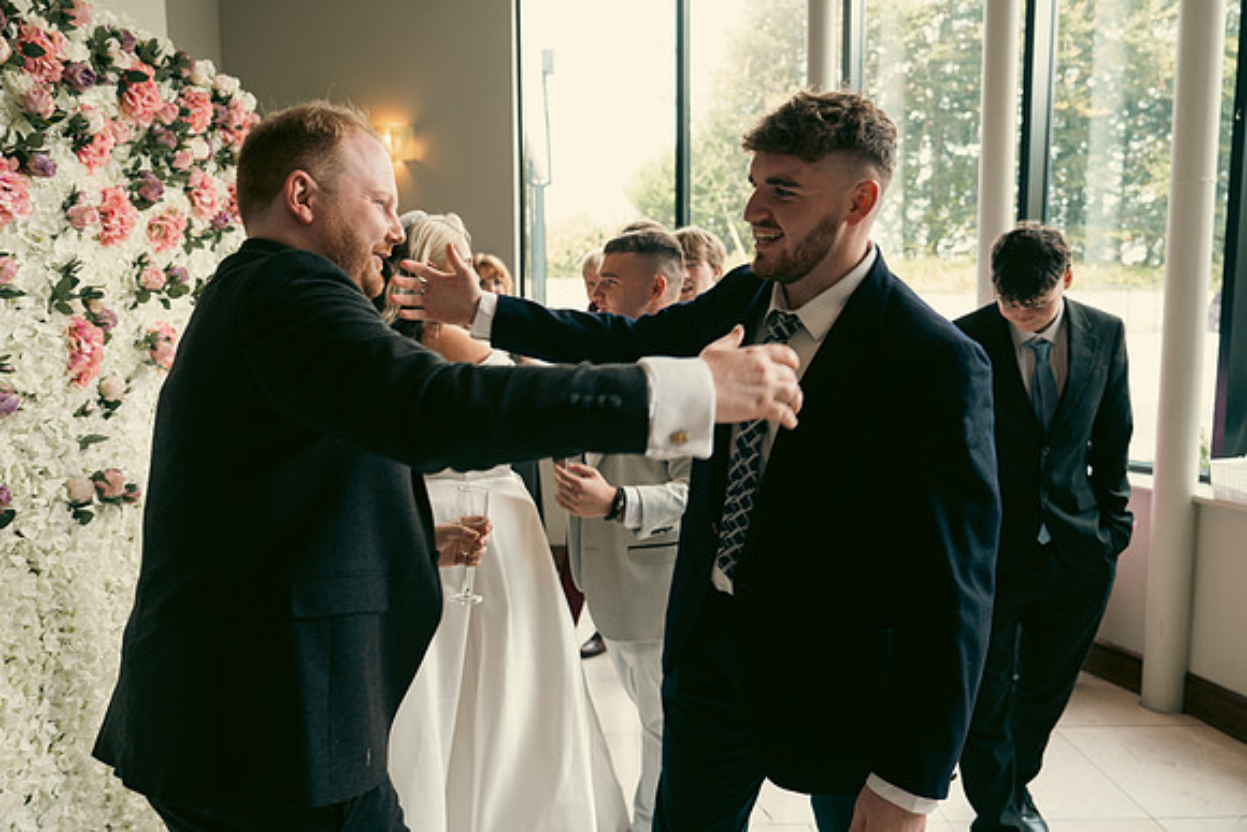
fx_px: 901
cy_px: 416
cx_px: 624
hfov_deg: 69.4
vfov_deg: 49.6
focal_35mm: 26
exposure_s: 1/160
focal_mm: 26
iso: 500
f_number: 3.5
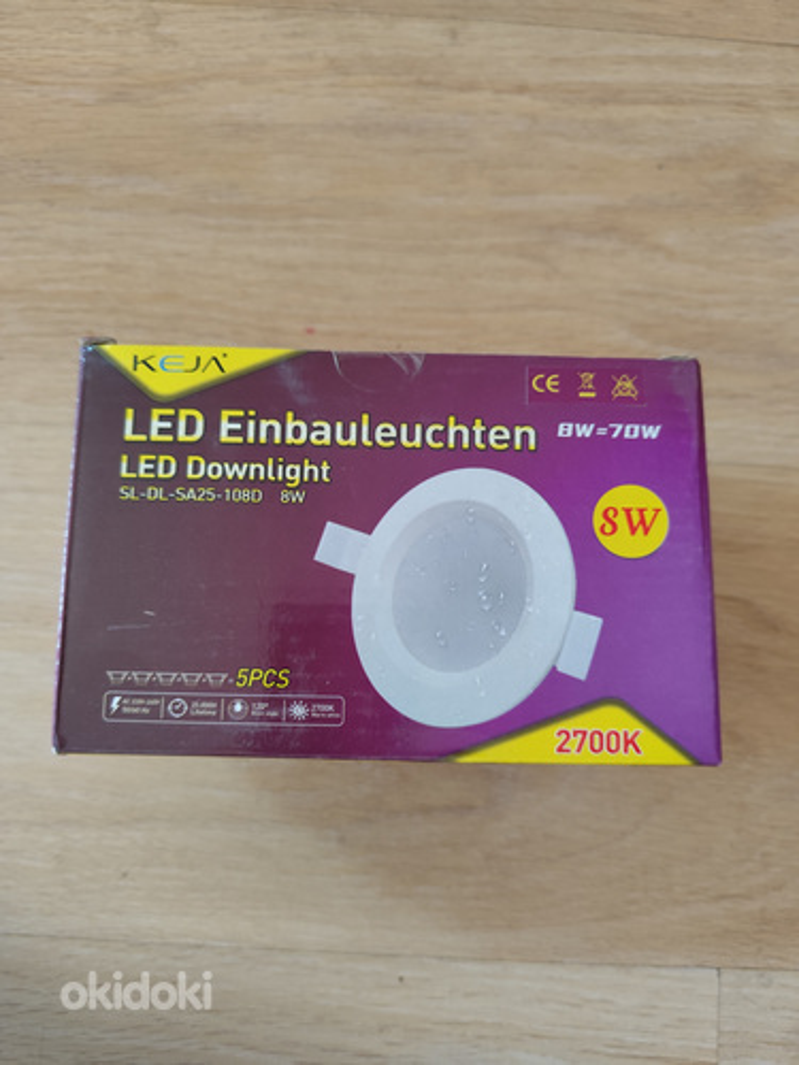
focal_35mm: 23
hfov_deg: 58.9
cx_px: 400
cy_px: 532
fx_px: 708
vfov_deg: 73.9
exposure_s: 1/25
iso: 1250
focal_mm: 6.14
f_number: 1.65
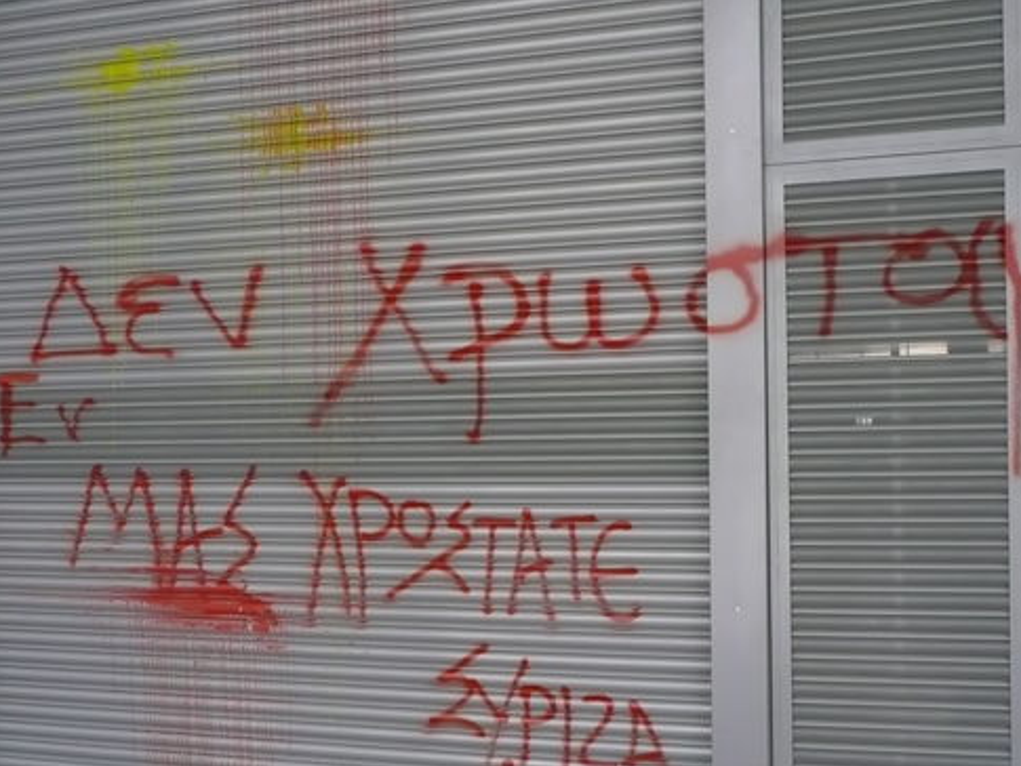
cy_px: 479
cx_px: 621
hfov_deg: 47.5
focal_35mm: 39
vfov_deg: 36.6
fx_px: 1151
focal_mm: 4.9
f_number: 3.4
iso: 250
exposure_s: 1/125
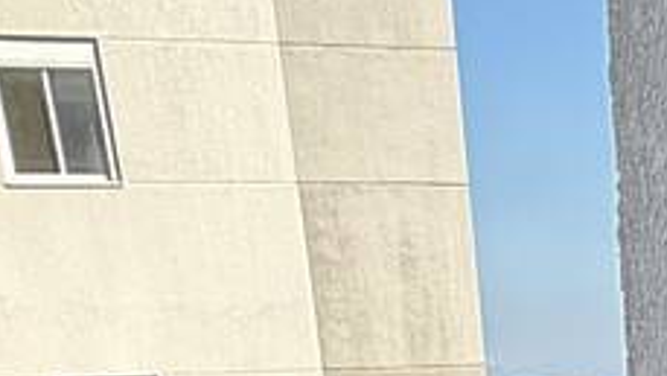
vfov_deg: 8.1
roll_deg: +3.9
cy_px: 1469
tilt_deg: -31.0
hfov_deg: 21.3
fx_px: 1698
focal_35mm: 96
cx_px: 690
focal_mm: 2.22
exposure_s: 1/342
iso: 64
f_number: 2.2
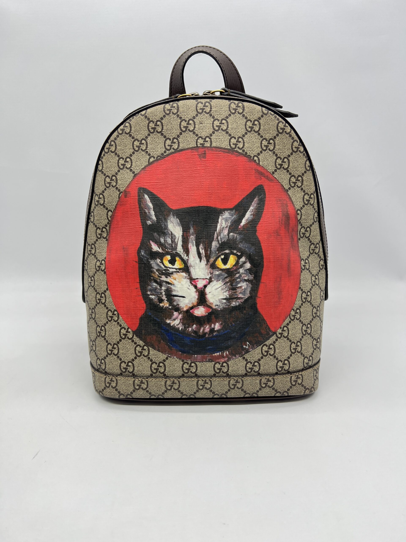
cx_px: 203
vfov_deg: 67.3
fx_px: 407
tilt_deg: -16.6
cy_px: 271
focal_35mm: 26
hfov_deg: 53.1
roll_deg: -1.5
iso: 40
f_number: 1.5
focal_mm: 5.7
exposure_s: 1/100
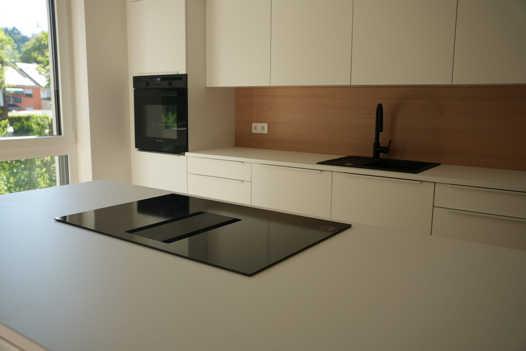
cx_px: 263
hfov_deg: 59.3
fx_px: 462
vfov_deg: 41.6
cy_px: 176
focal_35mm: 32
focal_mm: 31.6
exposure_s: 1/160
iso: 125
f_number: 4
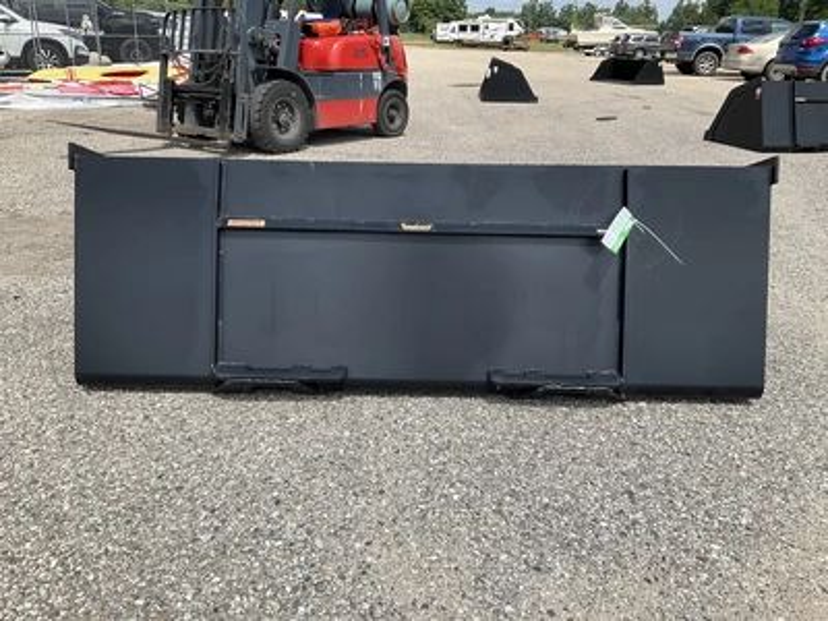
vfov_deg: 48.2
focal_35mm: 29
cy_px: 310
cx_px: 414
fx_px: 694
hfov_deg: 61.7
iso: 25
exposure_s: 1/1311
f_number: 1.8
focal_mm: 3
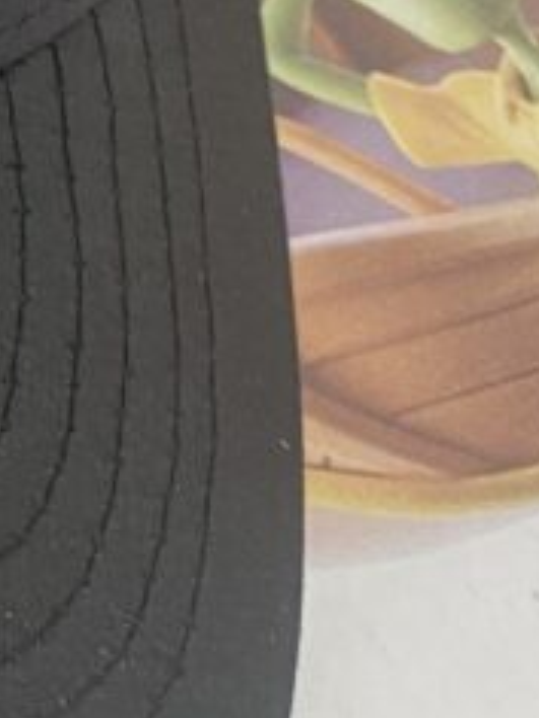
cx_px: -697
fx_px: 3052
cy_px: -23
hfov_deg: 9.2
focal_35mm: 147
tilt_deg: -50.5
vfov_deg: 13.2
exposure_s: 1/60
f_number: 1.8
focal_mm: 4.25
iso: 80
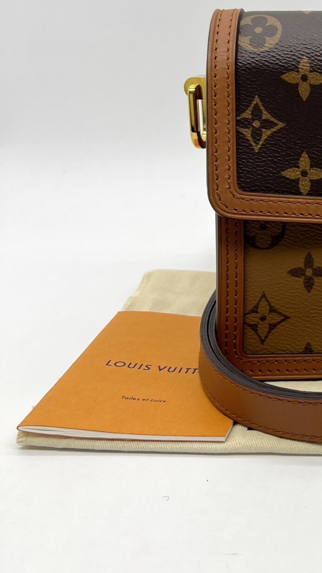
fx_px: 896
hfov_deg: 18.6
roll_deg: -0.5
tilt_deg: -17.3
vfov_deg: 35.1
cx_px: 447
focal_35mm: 59
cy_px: 190
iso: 40
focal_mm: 5.7
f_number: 1.5
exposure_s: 1/165
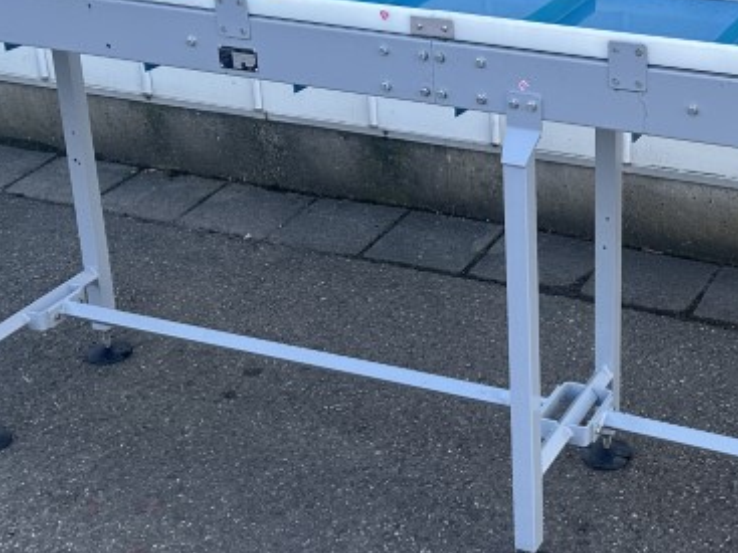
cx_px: 571
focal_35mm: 67
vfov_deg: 21.9
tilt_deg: -23.2
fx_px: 1428
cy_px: 201
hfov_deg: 28.5
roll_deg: +0.5
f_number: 1.78
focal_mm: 6.86
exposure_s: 1/694
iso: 80
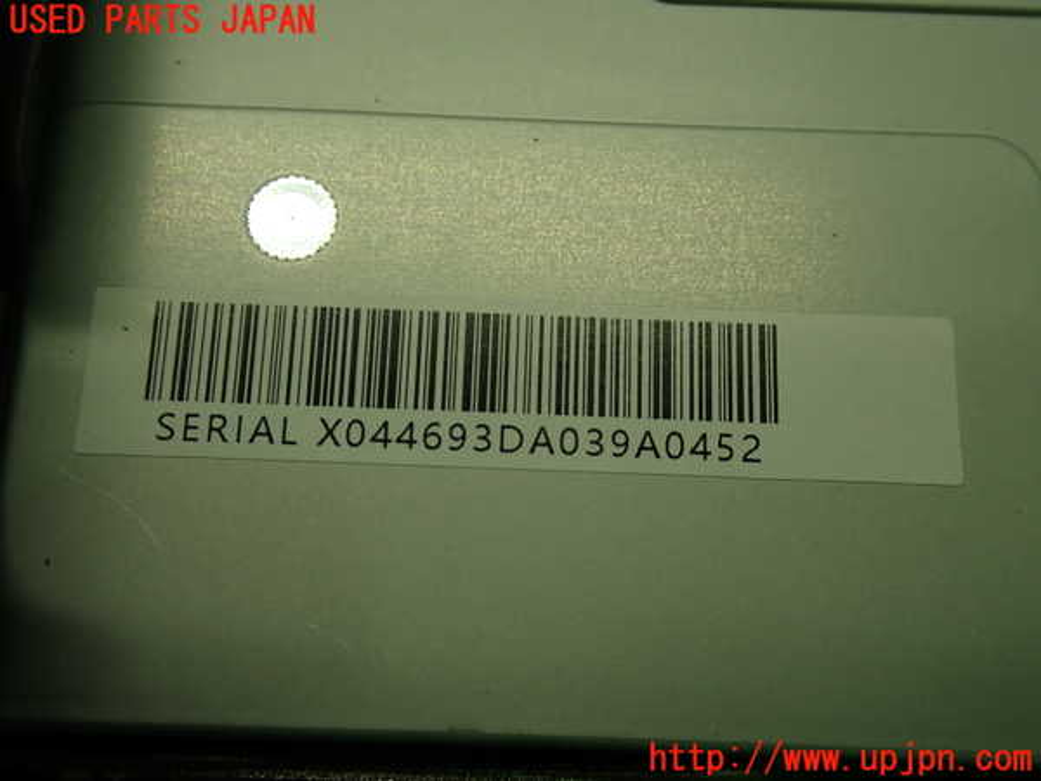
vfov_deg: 37.7
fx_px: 1143
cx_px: 520
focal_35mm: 38
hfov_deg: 49.0
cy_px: 390
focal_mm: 6.83
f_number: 2.7
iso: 100
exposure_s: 1/80
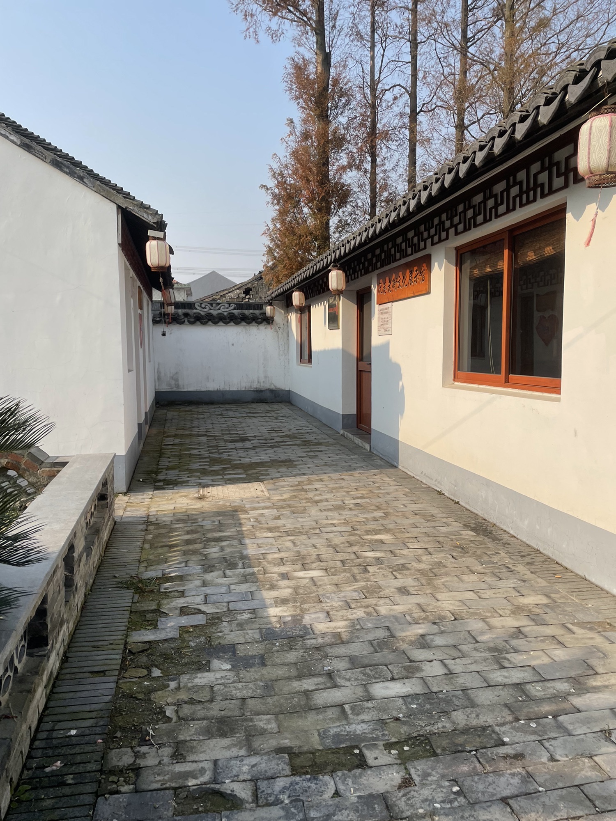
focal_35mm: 26
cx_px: 308
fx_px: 617
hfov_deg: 53.1
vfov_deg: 67.3
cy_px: 410
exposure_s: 1/3205
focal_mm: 4.2
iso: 32
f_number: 1.6
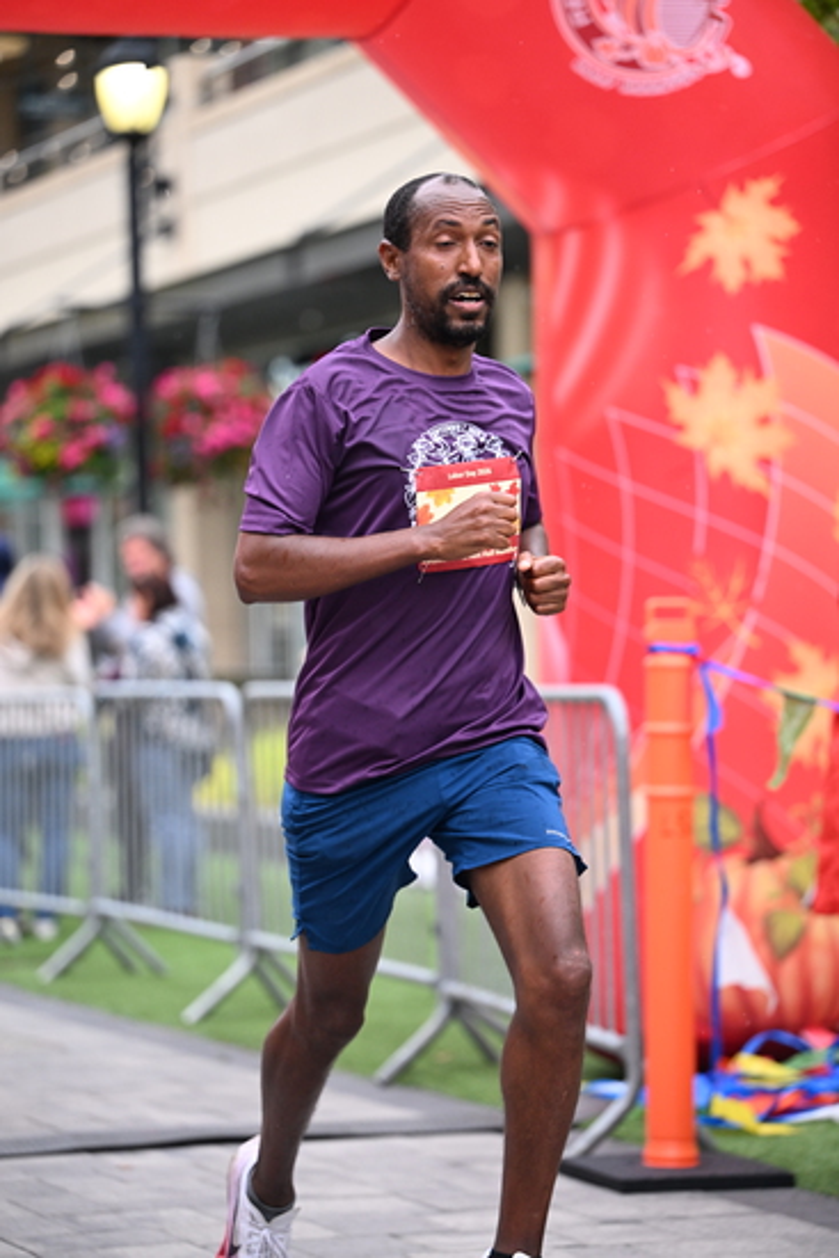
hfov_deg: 11.0
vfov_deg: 16.4
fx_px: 4367
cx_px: 420
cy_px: 629
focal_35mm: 125
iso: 1250
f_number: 2.8
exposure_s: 1/1250
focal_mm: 125
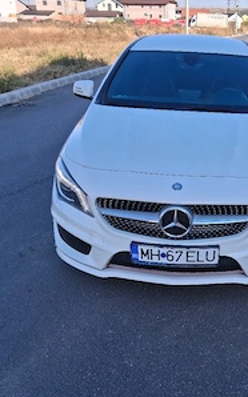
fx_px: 401
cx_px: 199
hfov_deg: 33.4
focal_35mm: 37
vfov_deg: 52.3
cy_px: 244
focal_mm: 3.98
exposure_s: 1/270
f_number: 1.8
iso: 25
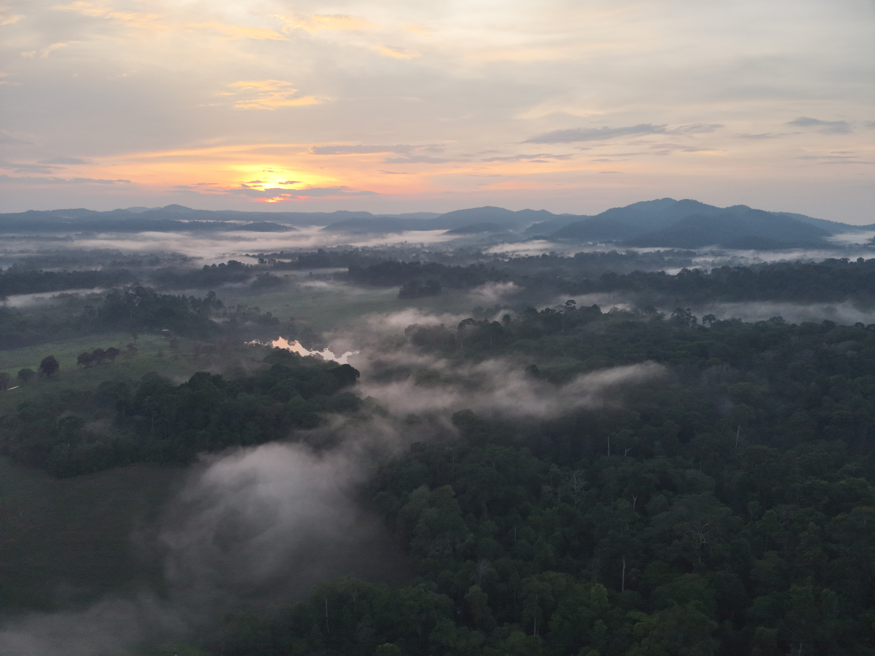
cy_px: 328
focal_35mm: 24
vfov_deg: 56.8
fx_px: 607
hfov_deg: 71.6
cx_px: 438
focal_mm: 4.4
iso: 160
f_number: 2.8
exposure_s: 1/100
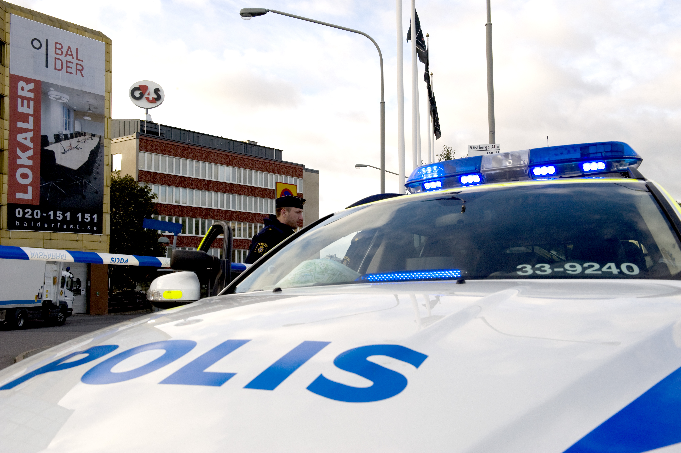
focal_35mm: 38
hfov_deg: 50.7
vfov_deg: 35.0
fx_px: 718
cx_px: 340
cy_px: 226
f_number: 11
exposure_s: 1/500
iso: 1000
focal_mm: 38
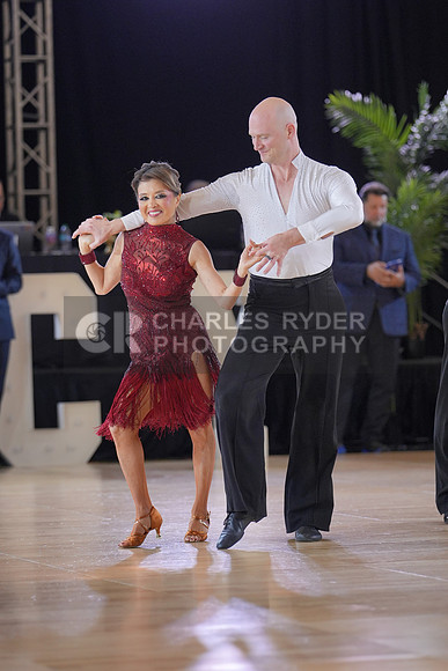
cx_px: 224
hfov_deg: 8.4
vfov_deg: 12.6
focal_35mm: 163
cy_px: 336
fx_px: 3041
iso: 1000
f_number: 2
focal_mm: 109
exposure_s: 1/500
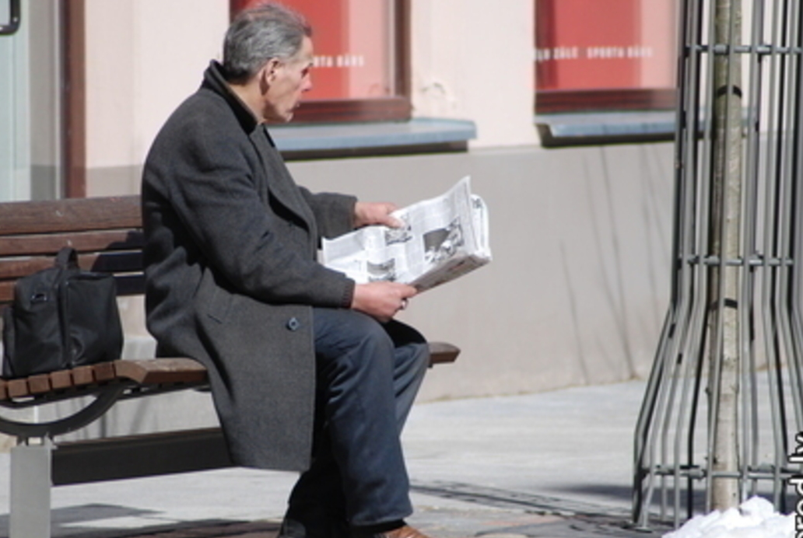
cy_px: 293
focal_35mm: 558
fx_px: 12468
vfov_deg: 2.5
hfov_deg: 3.7
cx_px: 329
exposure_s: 1/1500
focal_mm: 300
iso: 320
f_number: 5.6
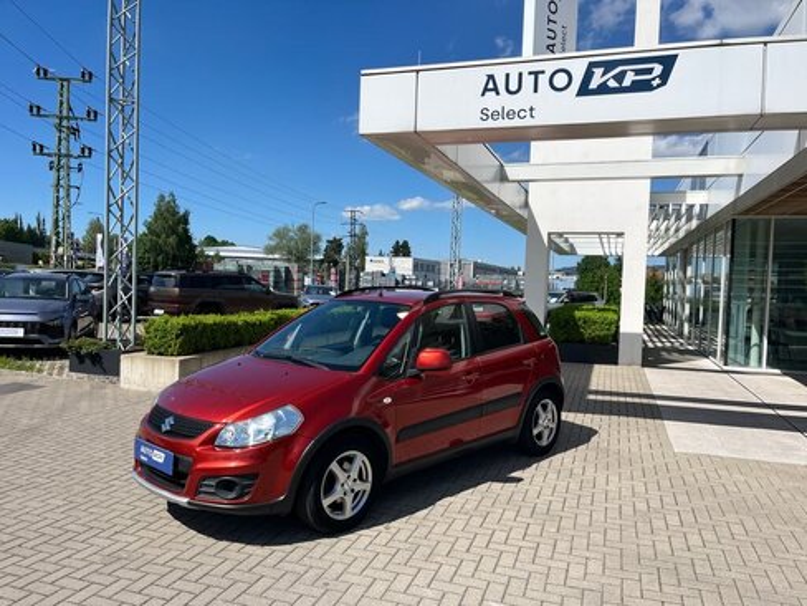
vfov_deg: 53.1
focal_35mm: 26
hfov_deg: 67.3
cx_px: 404
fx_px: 606
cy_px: 303
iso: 50
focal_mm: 5.1
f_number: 1.6
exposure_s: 1/5076
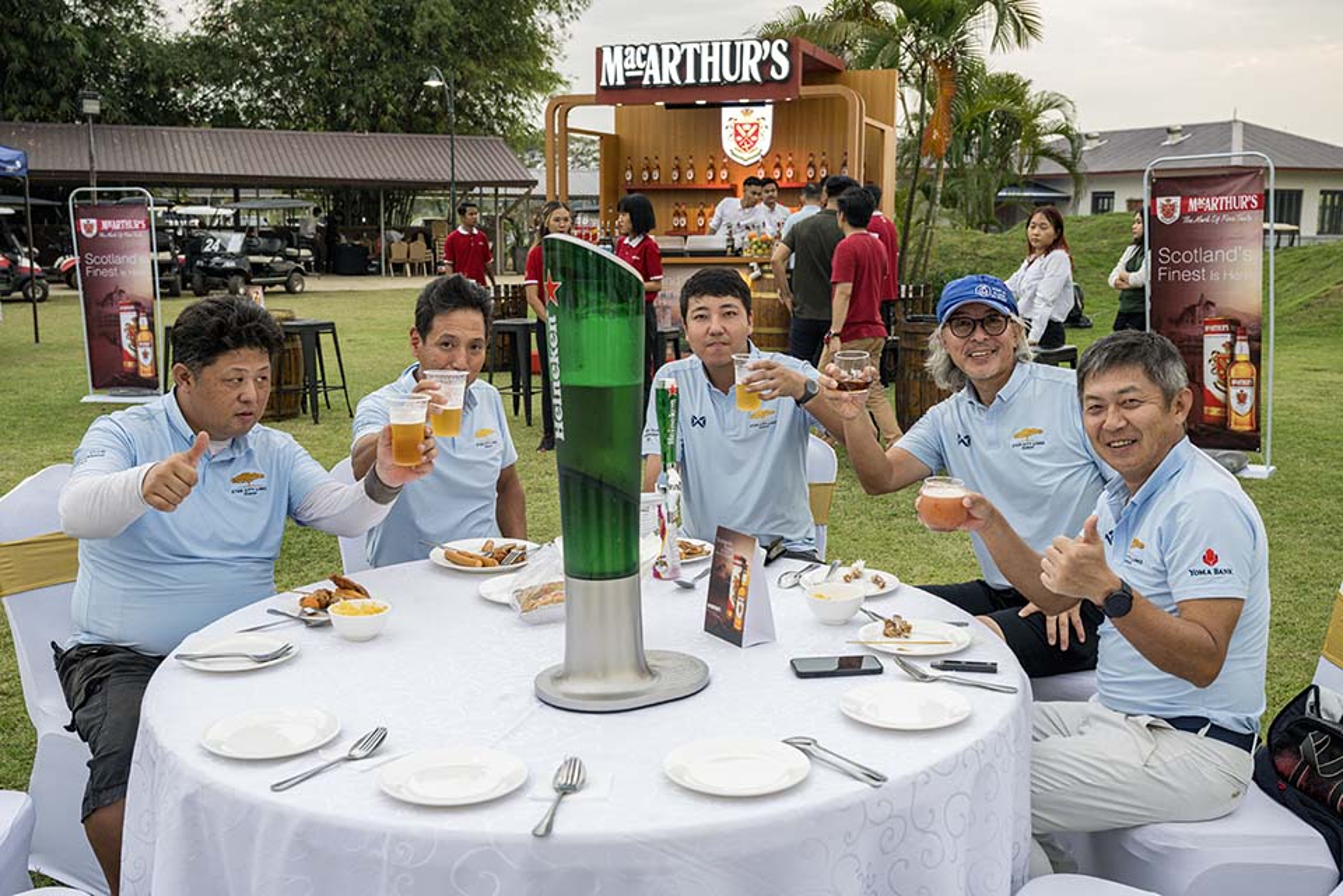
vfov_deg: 36.9
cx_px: 672
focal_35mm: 36
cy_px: 448
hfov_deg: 53.1
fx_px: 1343
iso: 1250
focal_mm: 36
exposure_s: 1/200
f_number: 5.6
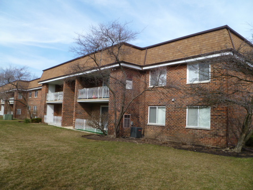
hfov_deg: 63.4
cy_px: 95
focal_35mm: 28
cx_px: 126
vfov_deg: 49.7
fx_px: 205
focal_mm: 5
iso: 80
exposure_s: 1/500
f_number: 3.3
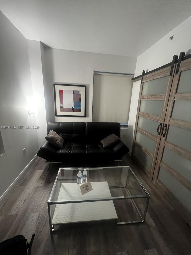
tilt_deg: -13.6
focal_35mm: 13
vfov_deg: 106.2
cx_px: 96
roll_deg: -1.9
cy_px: 128
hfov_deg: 89.9
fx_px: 96
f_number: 1.8
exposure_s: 1/40
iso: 640
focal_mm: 1.57
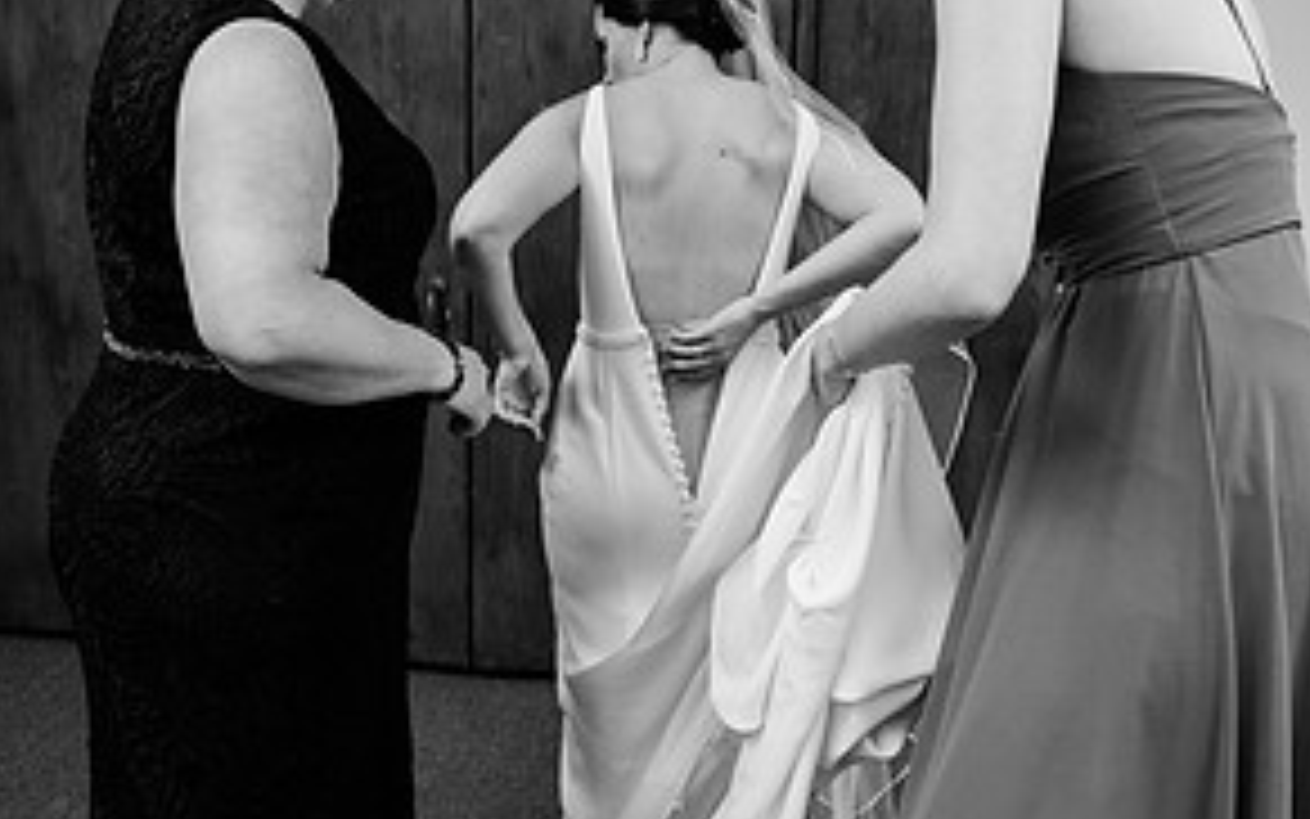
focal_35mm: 41
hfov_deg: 48.2
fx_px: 1464
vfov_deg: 31.2
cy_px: 464
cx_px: 646
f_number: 4
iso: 1600
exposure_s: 1/250
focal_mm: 26
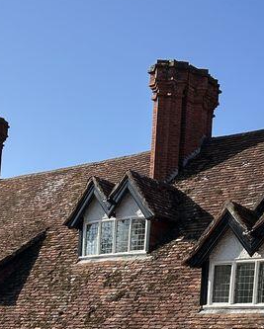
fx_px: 761
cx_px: 131
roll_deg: -3.4
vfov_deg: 23.4
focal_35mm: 78
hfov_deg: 19.7
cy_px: 333
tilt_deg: +2.5
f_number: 1.5
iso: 50
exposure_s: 1/3460
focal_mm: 5.7
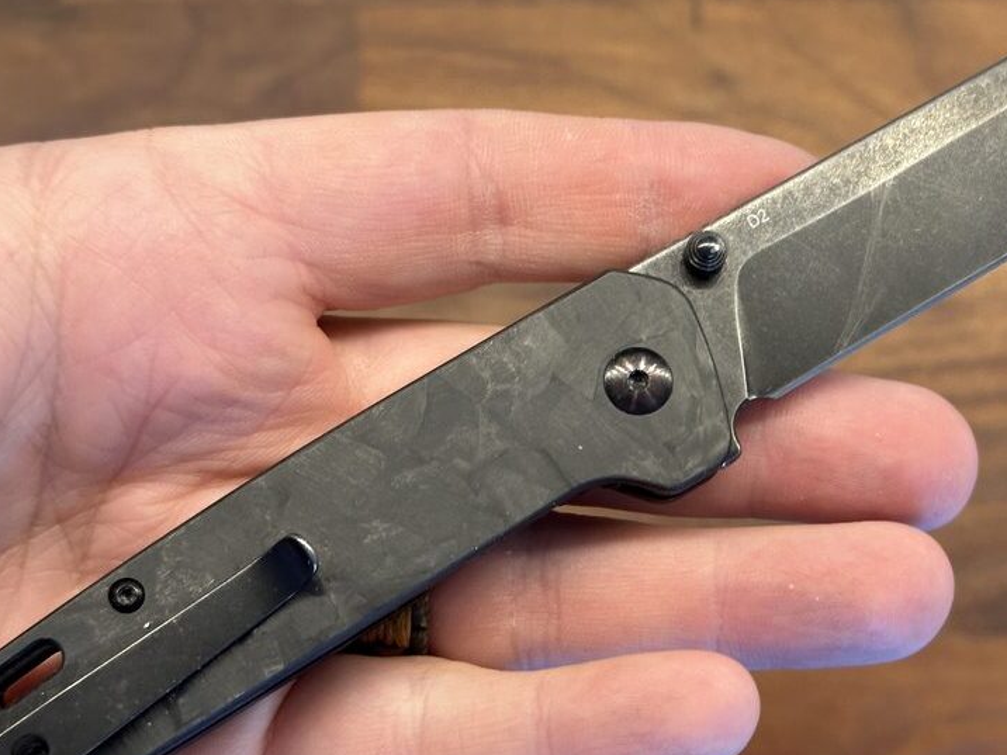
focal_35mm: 67
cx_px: 577
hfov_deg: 28.9
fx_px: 1949
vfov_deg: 21.9
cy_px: 465
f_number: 1.78
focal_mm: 6.86
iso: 100
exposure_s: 1/59
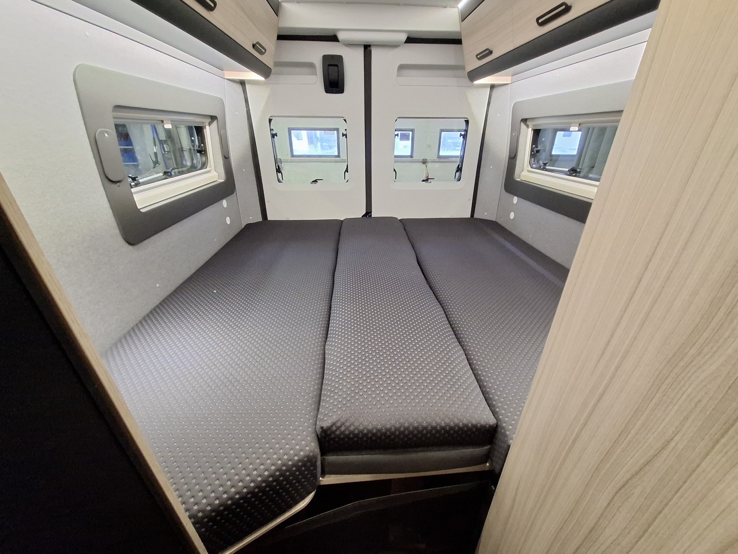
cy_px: 277
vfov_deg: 89.9
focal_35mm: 13
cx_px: 369
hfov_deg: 106.2
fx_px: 277
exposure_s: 1/14
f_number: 2.2
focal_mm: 1.74
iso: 800
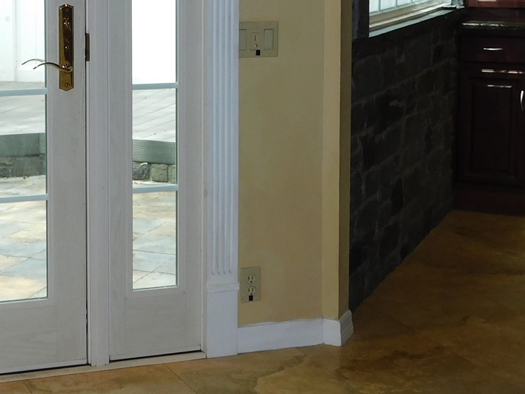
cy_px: 60
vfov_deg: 18.4
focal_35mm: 79
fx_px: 1198
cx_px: 71
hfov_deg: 24.1
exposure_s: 1/80
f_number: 3.5
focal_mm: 6.3
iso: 125
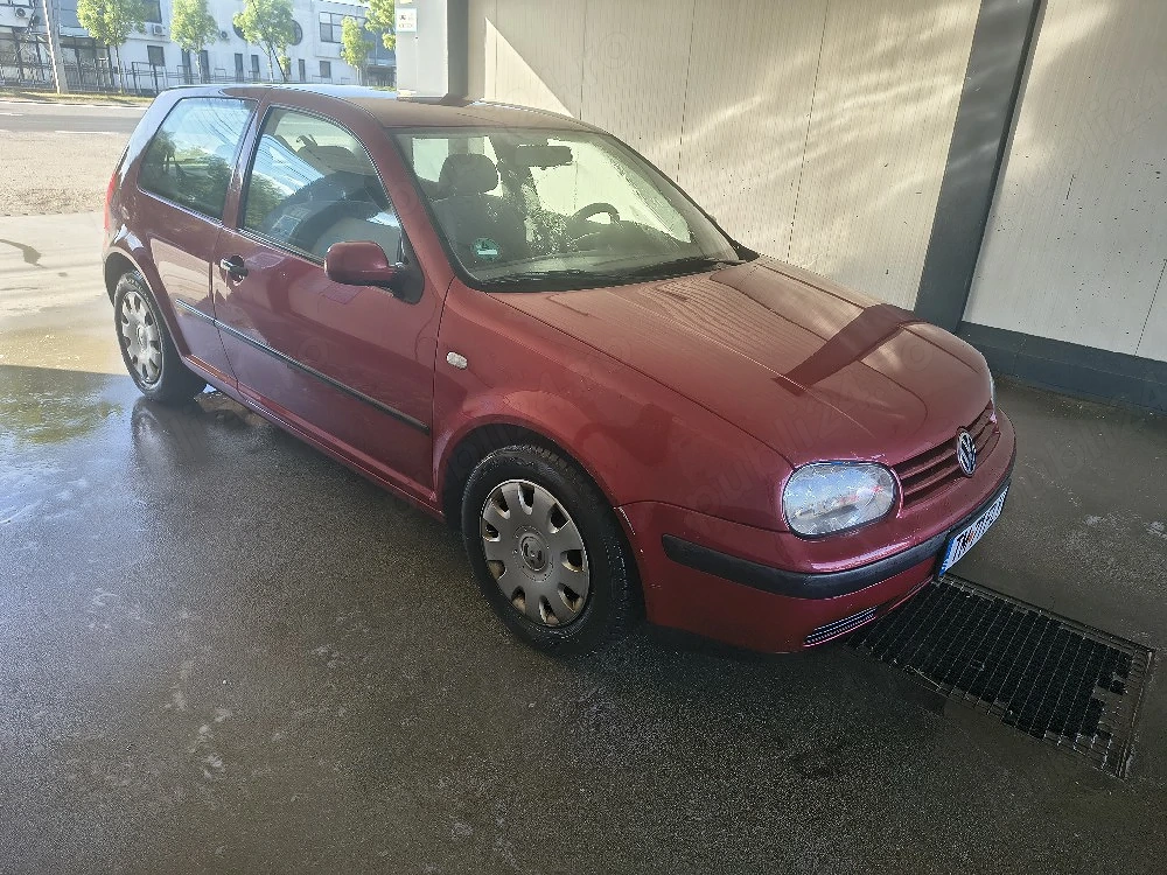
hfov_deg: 71.6
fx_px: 809
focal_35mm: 24
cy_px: 438
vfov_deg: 56.8
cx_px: 584
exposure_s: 1/278
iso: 100
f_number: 1.8
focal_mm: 5.56
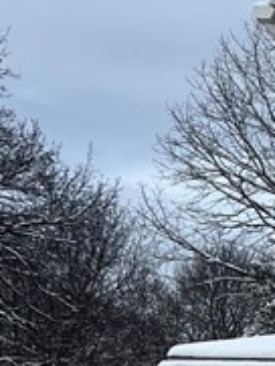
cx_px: 774
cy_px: 431
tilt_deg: +1.1
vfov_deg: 13.1
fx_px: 1555
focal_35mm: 147
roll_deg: -1.1
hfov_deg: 8.7
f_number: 1.6
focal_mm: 5.1
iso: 50
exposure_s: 1/4310
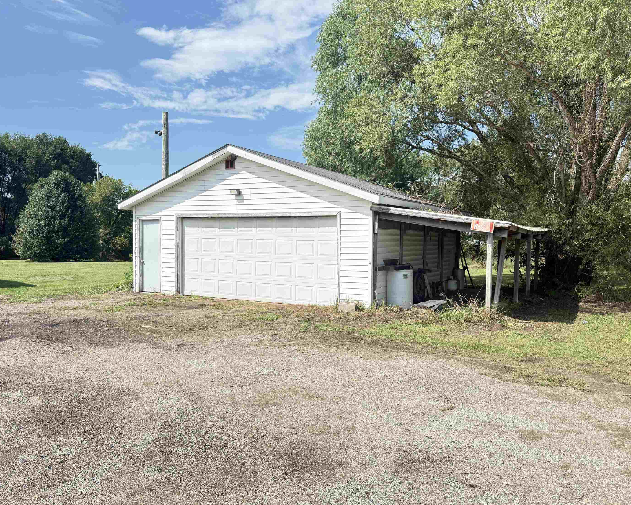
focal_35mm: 26
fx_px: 486
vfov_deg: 54.9
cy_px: 258
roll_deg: -0.4
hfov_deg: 66.0
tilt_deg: -2.3
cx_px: 333
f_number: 1.78
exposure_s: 1/2907
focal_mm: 6.76
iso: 100
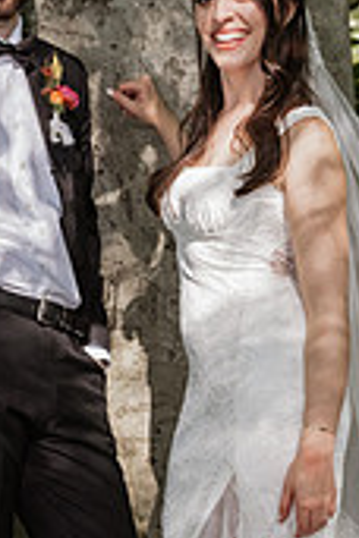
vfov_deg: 19.9
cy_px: 516
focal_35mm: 100
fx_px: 1496
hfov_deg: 13.7
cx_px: 227
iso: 800
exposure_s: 1/250
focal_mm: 38
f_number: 3.2
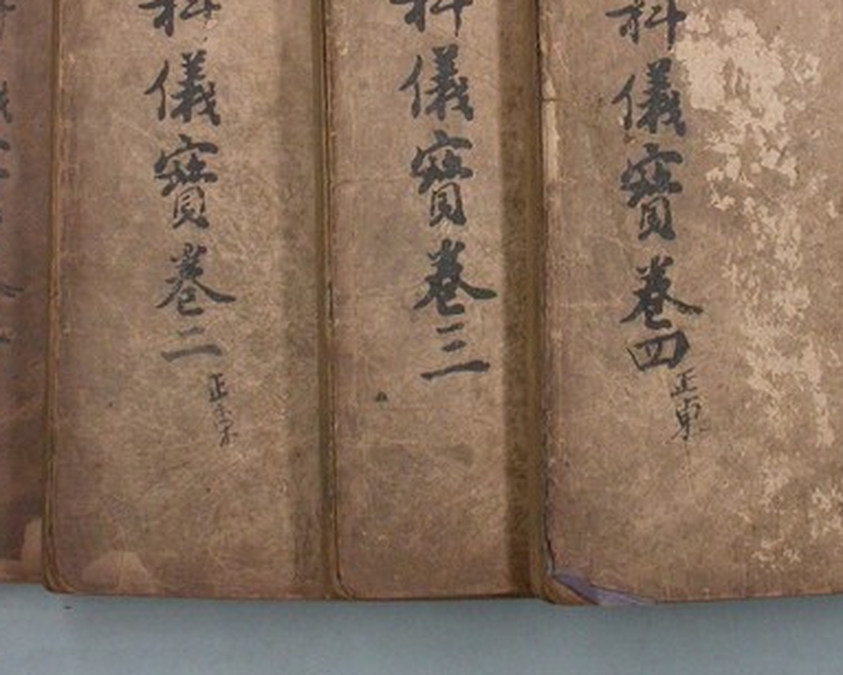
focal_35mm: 101
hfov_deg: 19.0
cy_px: 163
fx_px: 2522
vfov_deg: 15.2
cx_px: 464
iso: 200
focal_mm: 12.9
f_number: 6.4
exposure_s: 1/30
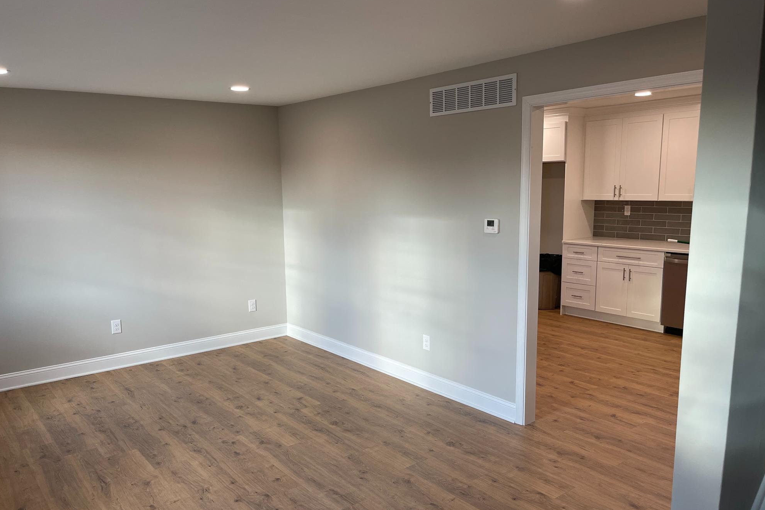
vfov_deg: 46.3
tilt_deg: -11.3
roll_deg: +0.8
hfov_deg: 65.5
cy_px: 279
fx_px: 595
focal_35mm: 28
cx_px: 386
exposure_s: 1/120
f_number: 1.6
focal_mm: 5.1
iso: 80
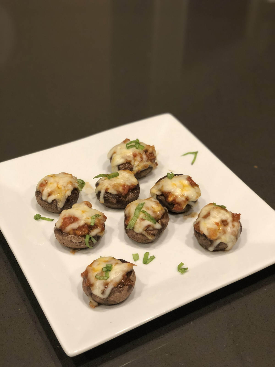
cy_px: 184
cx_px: 138
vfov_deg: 36.8
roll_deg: -2.5
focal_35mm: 52
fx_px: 551
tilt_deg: -40.5
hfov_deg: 28.0
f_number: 2.4
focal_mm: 6
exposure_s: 1/30
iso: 125
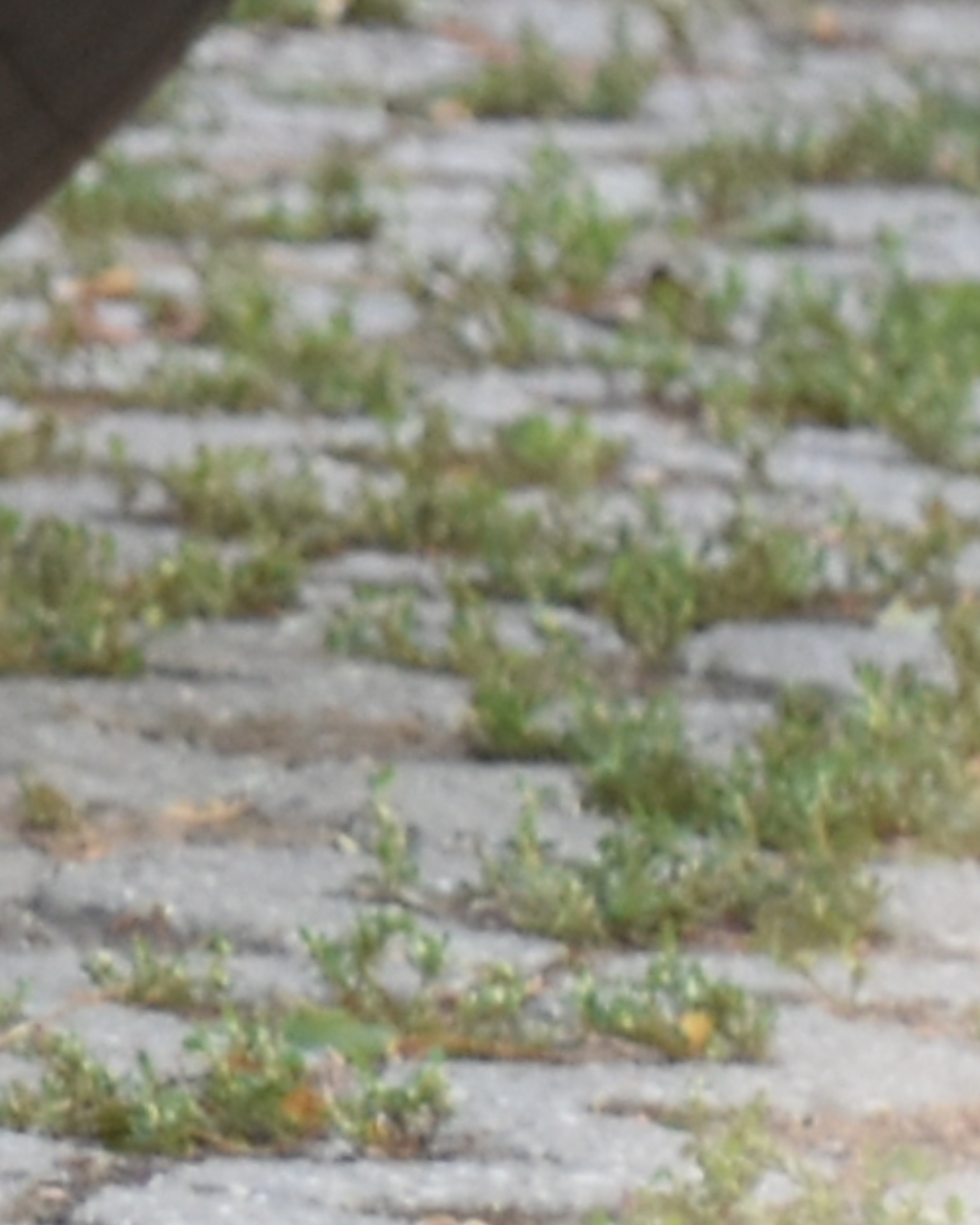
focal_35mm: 1011
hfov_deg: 1.5
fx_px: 36663
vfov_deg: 1.9
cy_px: -2509
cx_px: -4139
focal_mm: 75
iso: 400
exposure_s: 1/125
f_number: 5.3
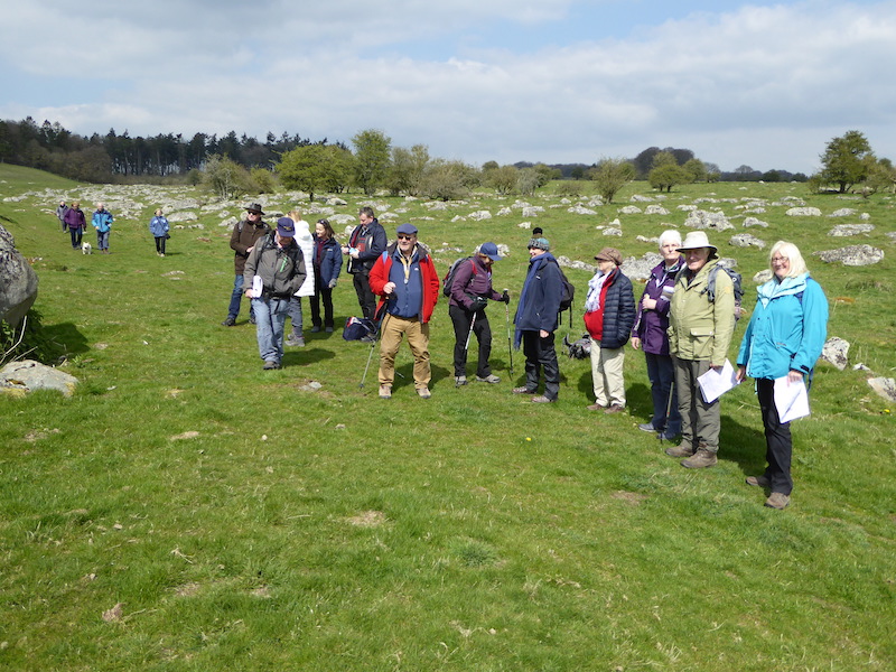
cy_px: 336
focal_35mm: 29
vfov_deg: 48.2
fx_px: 751
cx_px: 448
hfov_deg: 61.7
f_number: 3.5
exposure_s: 1/800
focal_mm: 5
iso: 100
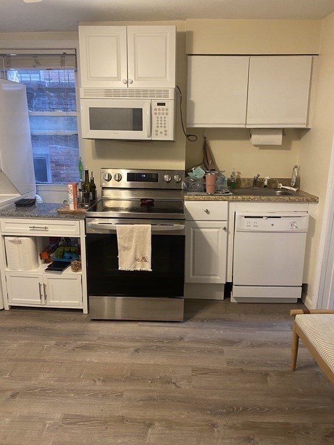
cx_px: 167
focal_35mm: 26
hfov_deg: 53.1
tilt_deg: -13.4
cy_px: 222
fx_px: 334
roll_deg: +0.4
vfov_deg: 67.3
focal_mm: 4.25
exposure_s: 1/60
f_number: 1.8
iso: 200
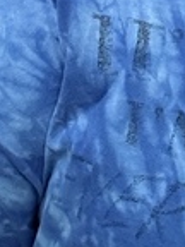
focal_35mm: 214
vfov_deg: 8.9
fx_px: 1525
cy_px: -184
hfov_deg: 6.9
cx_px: 14
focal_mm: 2.69
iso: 100
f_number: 1.9
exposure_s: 1/60
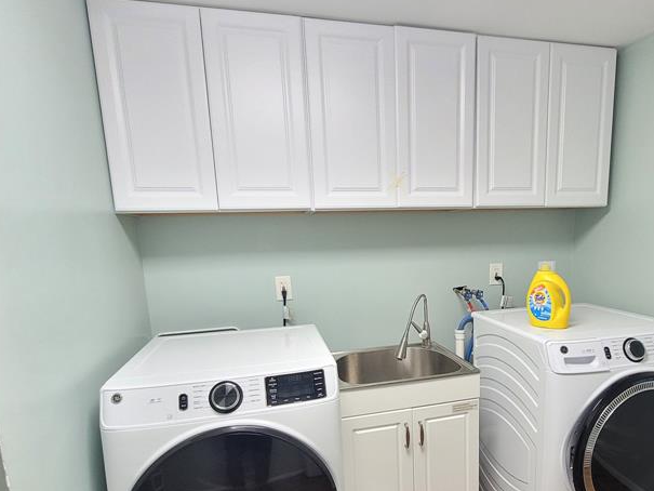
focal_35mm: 22
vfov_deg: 60.4
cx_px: 385
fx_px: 416
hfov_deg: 75.7
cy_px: 303
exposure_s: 1/60
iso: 320
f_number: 2.2
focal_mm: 1.74
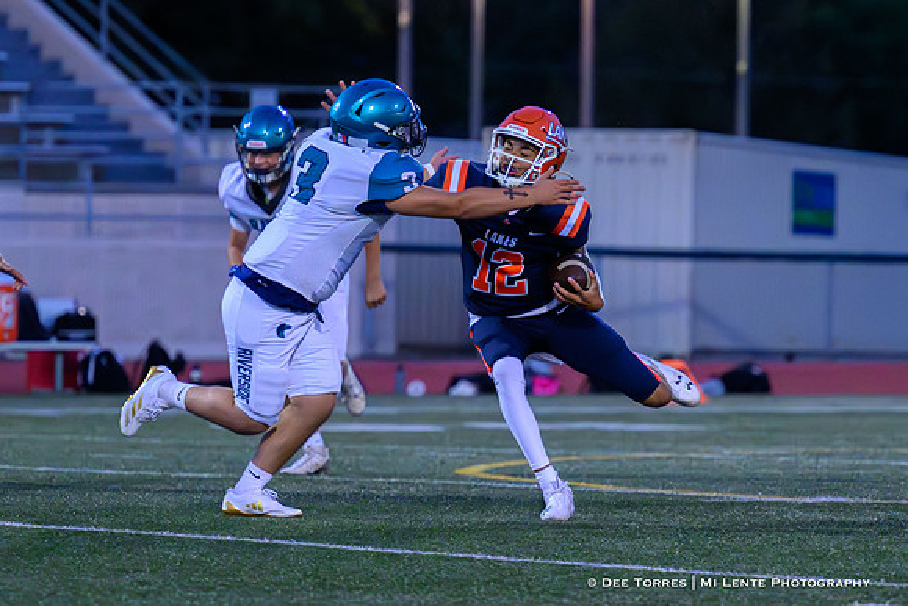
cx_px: 563
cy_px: 310
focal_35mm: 341
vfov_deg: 4.0
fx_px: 8604
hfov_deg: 6.0
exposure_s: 1/1000
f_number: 4
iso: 16000
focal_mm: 190
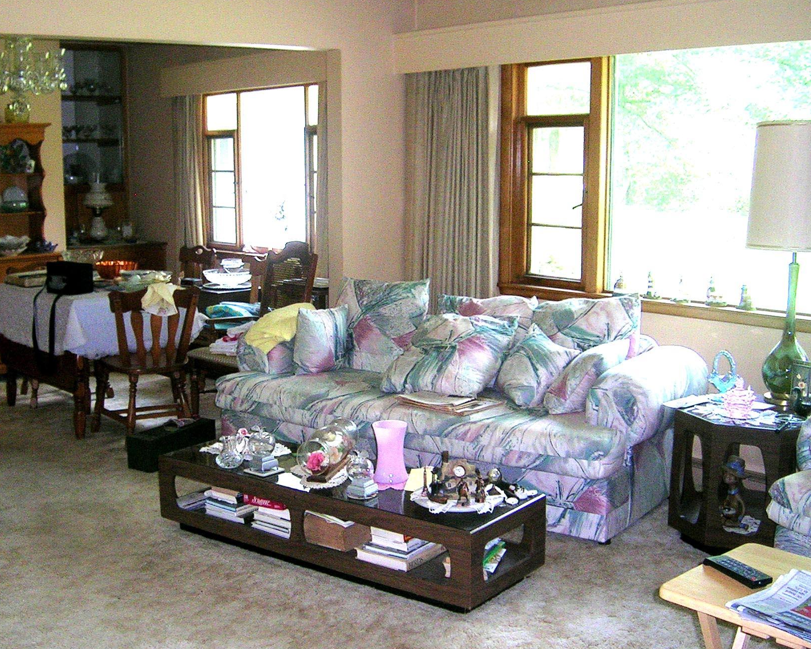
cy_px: 329
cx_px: 336
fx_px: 1032
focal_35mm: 43
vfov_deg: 34.9
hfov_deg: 42.7
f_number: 2.8
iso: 103
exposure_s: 1/60.1
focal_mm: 5.4
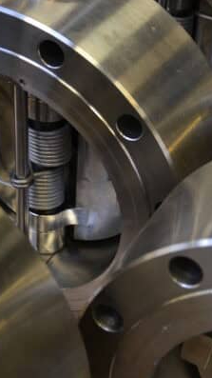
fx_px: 760
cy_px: 189
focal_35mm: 76
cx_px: 211
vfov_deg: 27.9
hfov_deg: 15.6
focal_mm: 32
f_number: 4.2
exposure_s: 1/15
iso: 500
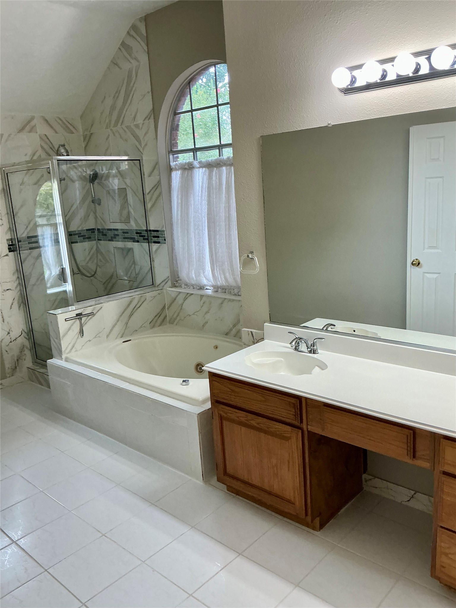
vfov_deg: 61.7
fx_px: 509
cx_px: 228
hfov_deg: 48.2
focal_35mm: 29
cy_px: 304
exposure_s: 1/60
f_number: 1.8
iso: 80
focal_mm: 3
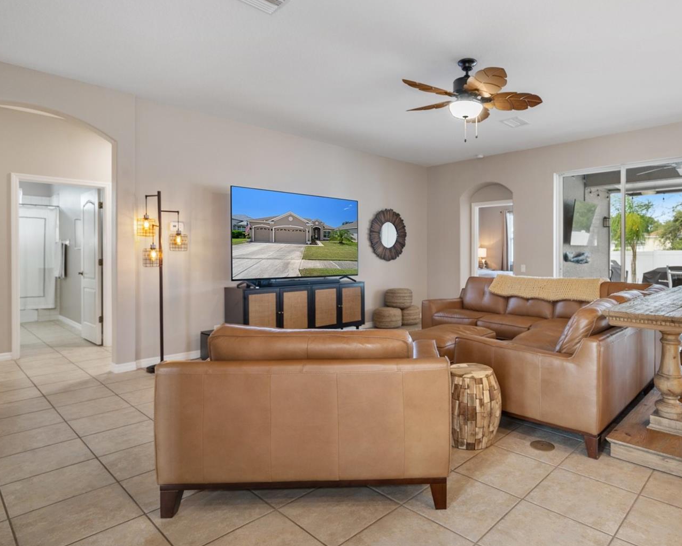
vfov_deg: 68.1
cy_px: 271
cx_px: 414
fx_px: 404
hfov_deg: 79.3
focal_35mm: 20
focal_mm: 17
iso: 320
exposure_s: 1
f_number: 8
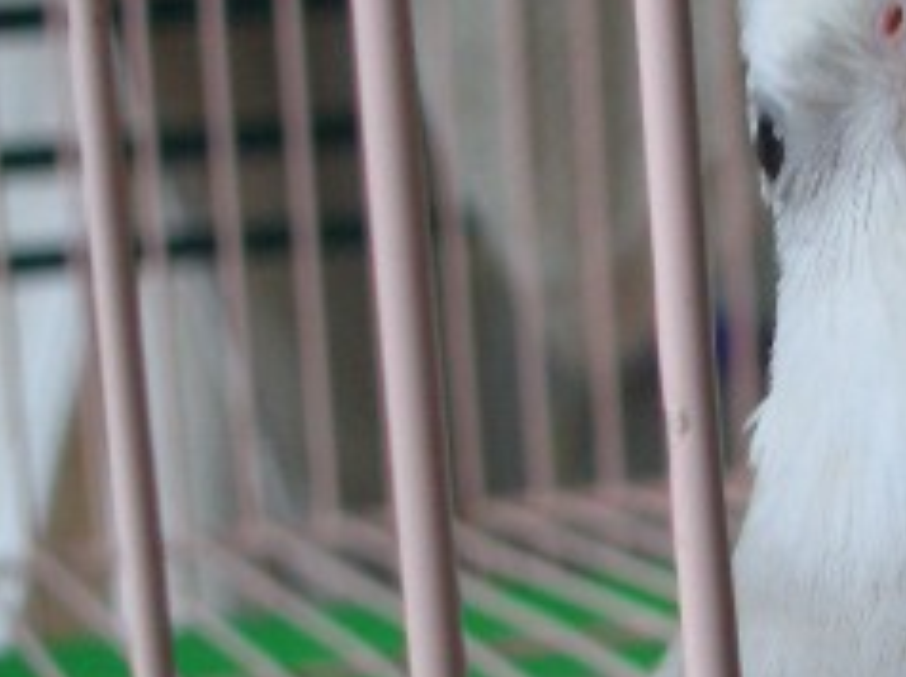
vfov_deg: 11.2
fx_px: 3451
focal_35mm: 132
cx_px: 1093
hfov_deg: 14.5
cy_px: 479
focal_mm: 8.2
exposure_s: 1/60
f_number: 3.1
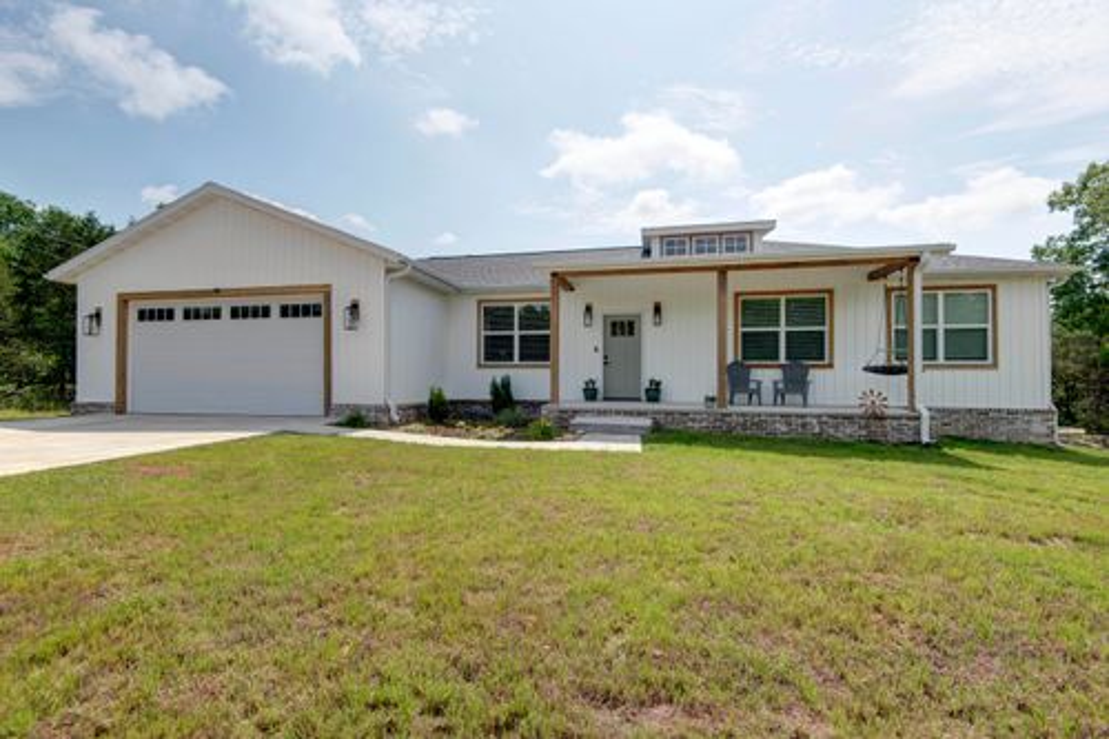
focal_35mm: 16
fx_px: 493
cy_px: 370
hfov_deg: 96.8
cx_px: 554
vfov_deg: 73.7
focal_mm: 16
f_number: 6.7
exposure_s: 1/250
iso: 100
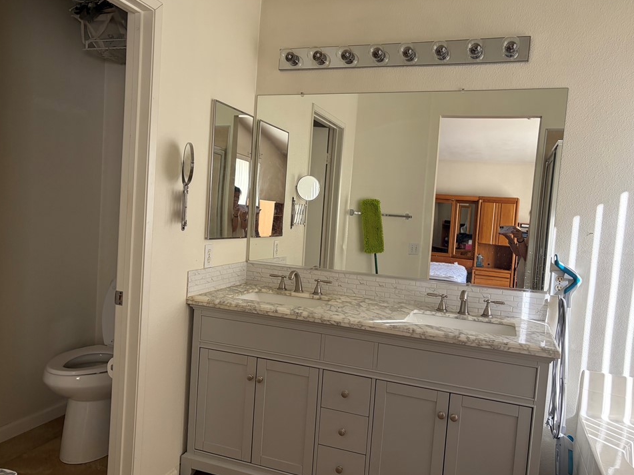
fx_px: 513
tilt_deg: -2.9
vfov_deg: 49.7
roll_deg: -4.0
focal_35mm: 28
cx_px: 311
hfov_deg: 63.4
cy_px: 248
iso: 100
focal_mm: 5.96
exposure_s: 1/198
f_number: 1.6
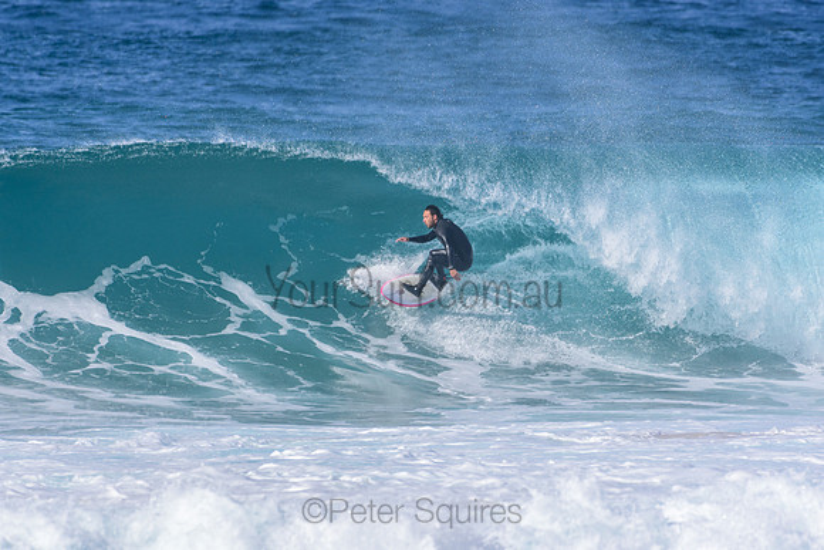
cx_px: 412
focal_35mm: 750
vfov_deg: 1.8
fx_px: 17170
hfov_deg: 2.7
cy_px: 275
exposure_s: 1/2000
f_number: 5.6
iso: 280
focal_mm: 500
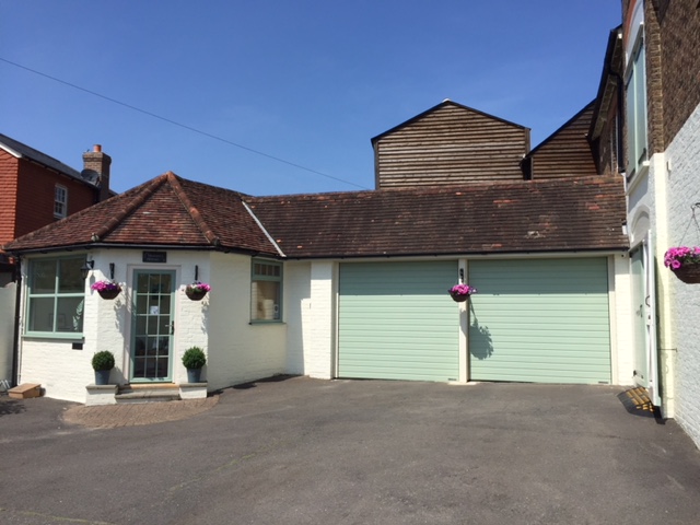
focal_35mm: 29
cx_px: 350
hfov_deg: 61.7
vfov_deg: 48.2
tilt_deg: +5.4
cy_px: 262
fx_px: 586
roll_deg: -1.2
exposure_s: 1/2639
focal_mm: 4.15
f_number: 2.2
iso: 32
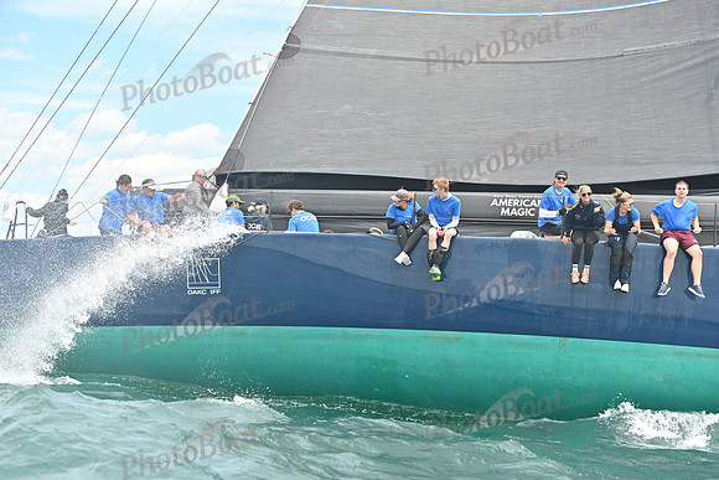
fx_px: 1398
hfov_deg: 28.8
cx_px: 360
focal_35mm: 70
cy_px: 240
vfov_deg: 19.5
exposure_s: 1/1250
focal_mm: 70
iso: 250
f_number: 4.5
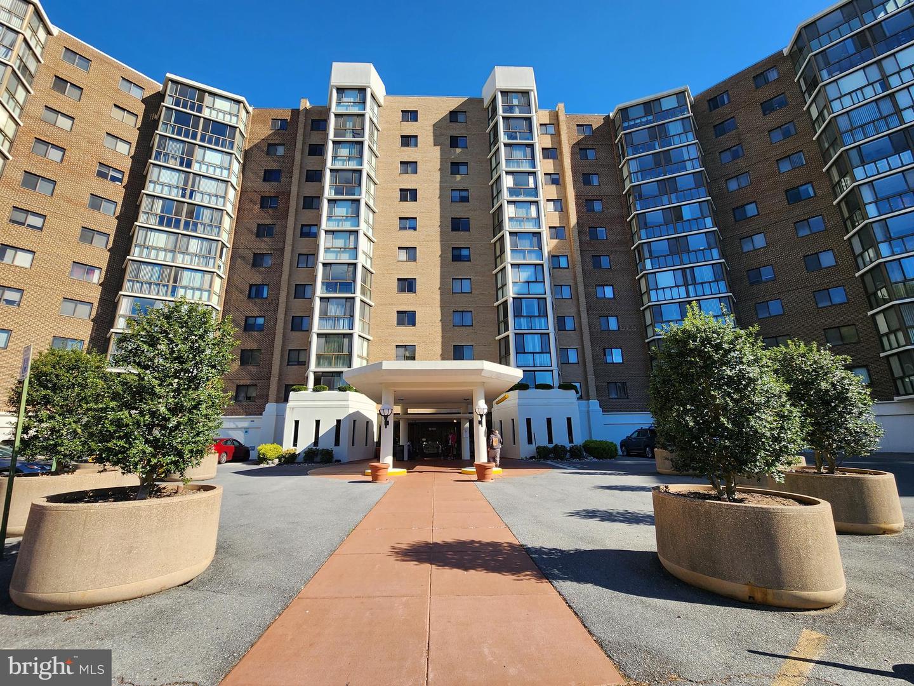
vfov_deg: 89.9
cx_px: 457
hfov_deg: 106.2
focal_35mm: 13
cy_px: 343
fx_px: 343
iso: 50
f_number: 2.2
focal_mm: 2.2
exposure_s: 1/1205
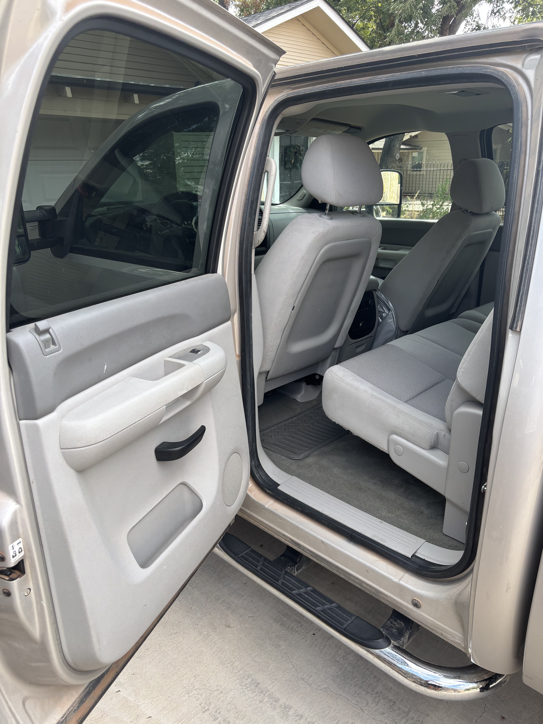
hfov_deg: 53.1
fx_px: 544
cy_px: 362
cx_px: 272
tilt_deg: -19.9
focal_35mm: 26
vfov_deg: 67.3
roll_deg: +0.1
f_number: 1.6
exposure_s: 1/391
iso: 50
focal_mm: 5.96
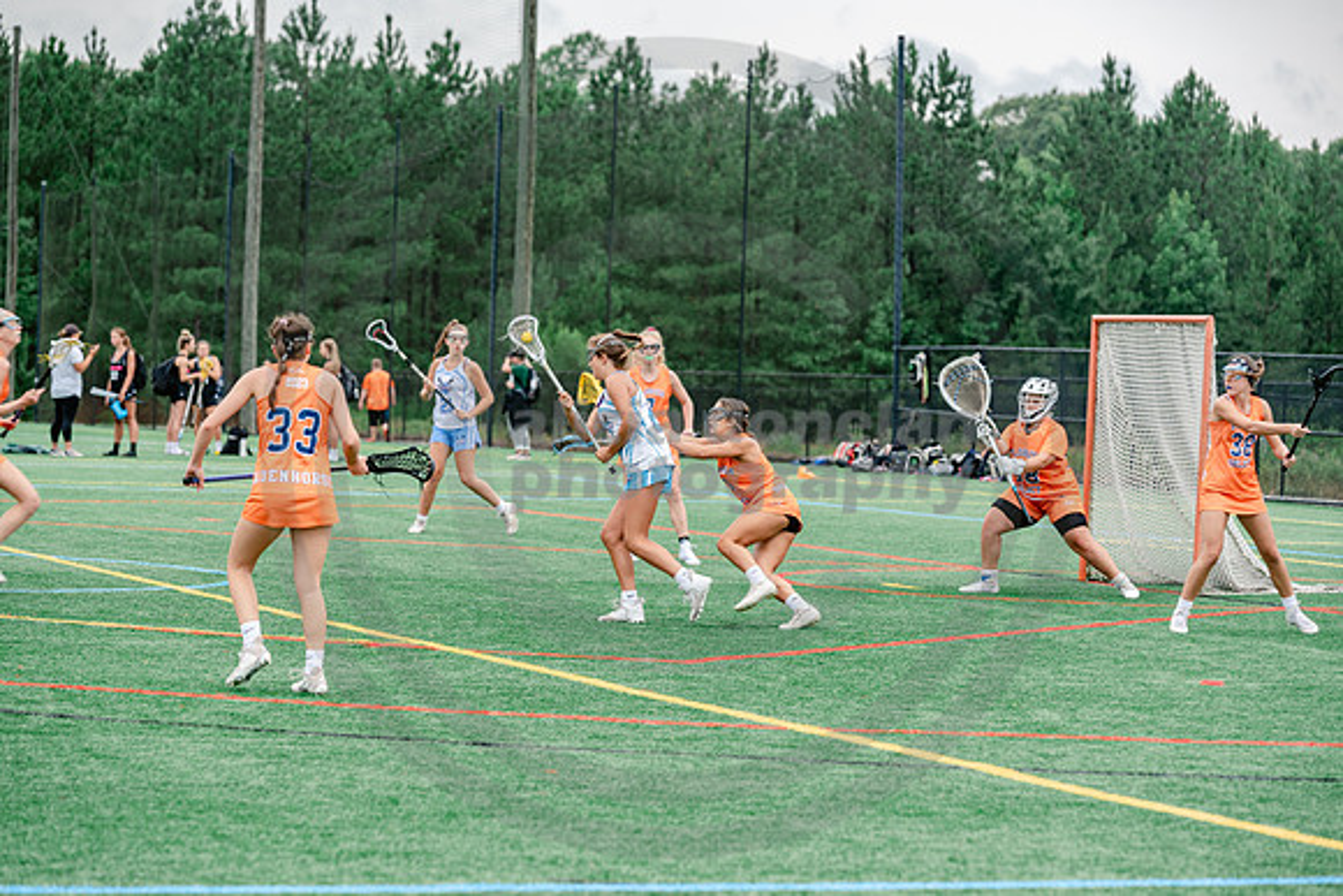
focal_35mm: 130
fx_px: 4851
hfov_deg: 15.8
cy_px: 448
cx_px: 672
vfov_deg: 10.6
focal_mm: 130
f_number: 4.5
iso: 250
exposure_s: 1/320
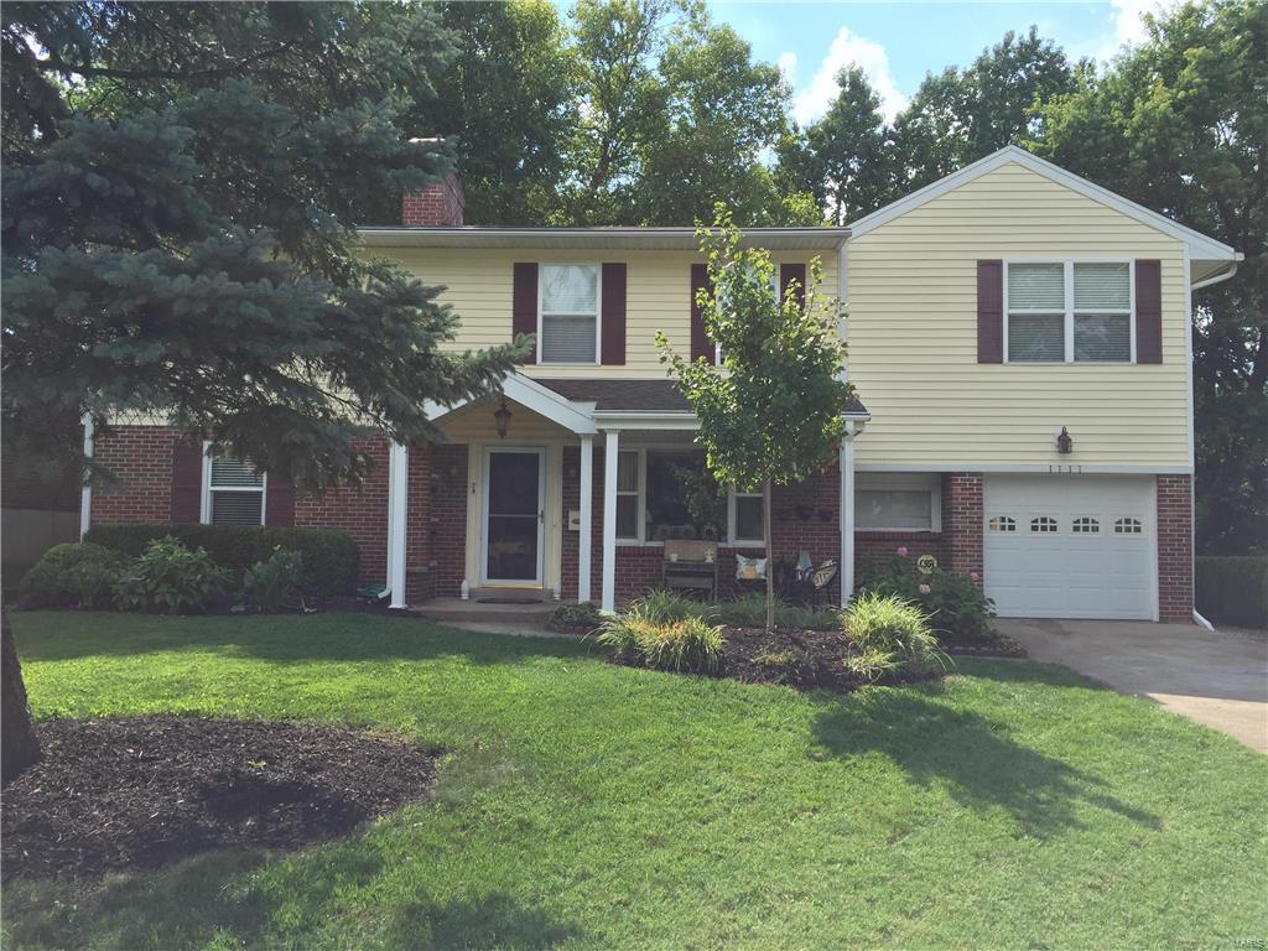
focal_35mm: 29
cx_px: 634
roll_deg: -1.1
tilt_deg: +3.2
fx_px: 1062
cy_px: 476
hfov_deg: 61.7
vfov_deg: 48.2
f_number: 2.2
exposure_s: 1/879
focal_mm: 4.15
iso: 32
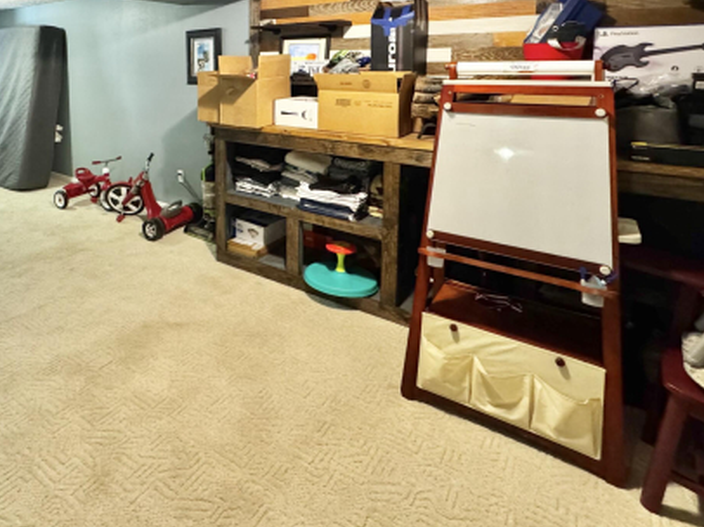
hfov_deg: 70.6
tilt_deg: -4.9
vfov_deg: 54.6
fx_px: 467
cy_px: 102
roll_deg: -0.2
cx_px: 205
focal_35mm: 23
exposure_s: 1/60
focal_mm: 2.22
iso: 1250
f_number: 2.2
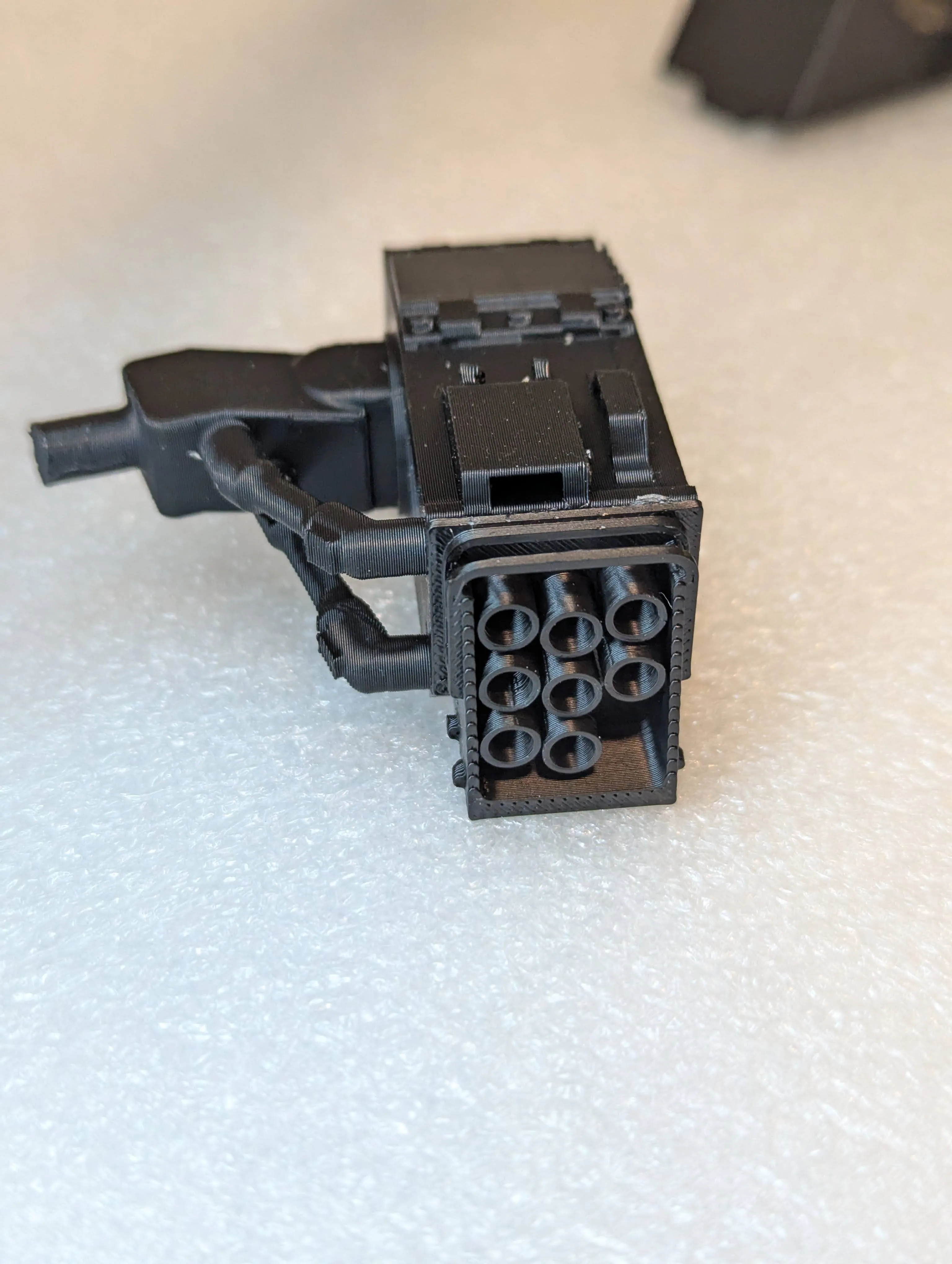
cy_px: 632
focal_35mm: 48
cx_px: 476
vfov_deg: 39.6
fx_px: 1756
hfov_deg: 30.3
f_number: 1.85
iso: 338
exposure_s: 1/40
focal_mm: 6.81
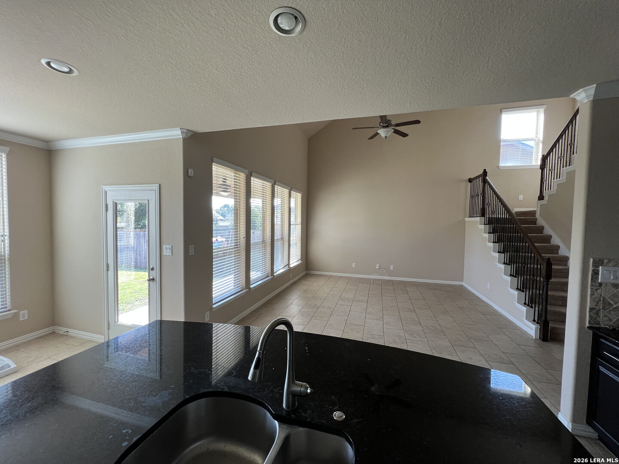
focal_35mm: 13
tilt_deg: -2.8
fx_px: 232
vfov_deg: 89.9
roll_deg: -0.8
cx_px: 310
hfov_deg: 106.2
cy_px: 232
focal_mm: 1.57
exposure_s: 1/99
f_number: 1.8
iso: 64
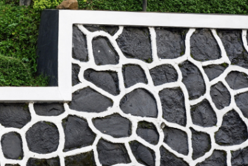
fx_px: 1068
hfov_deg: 13.2
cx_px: 84
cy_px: 105
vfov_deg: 8.9
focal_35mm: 155
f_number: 7.1
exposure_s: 1/25
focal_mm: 67.1
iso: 250
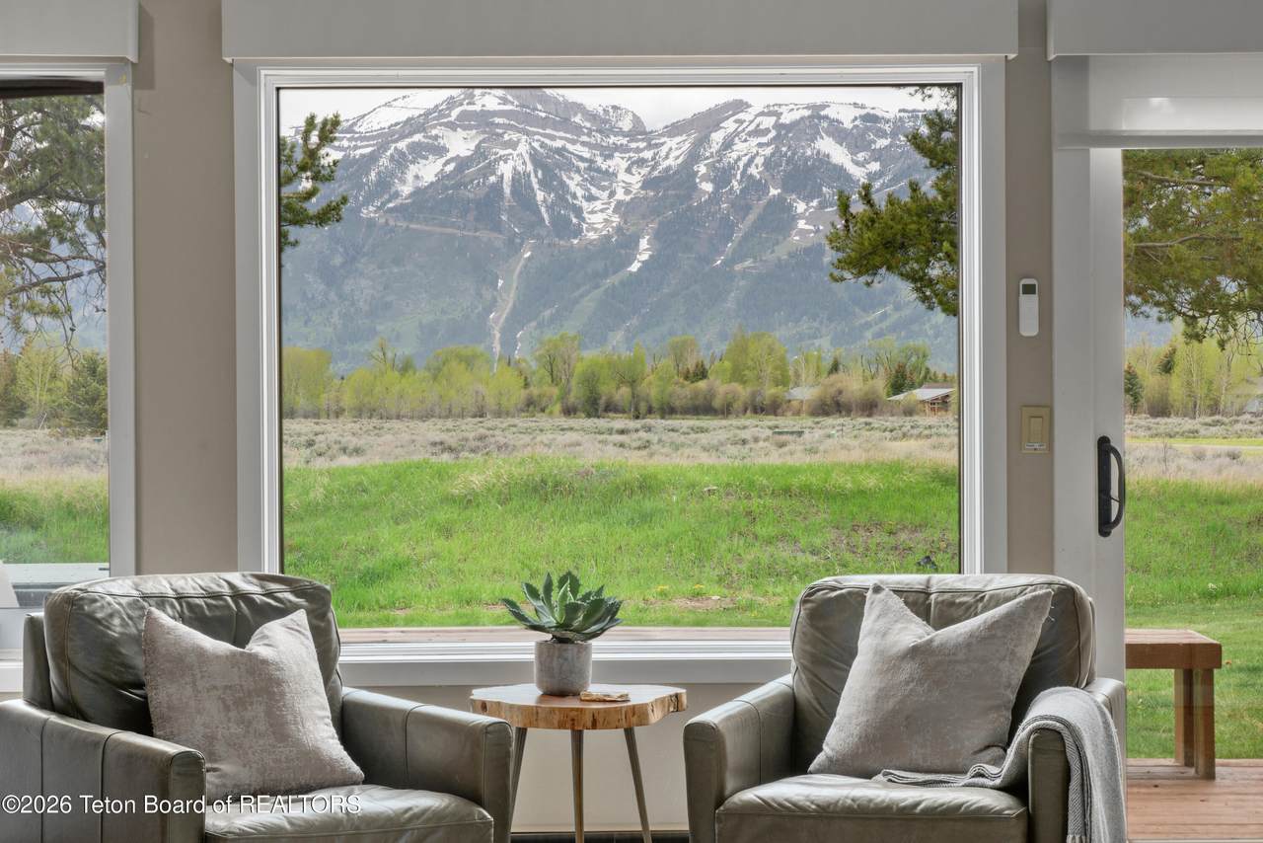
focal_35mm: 69
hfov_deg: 29.2
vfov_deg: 19.7
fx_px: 2421
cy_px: 422
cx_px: 632
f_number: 11
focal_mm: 69
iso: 250
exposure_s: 1/13
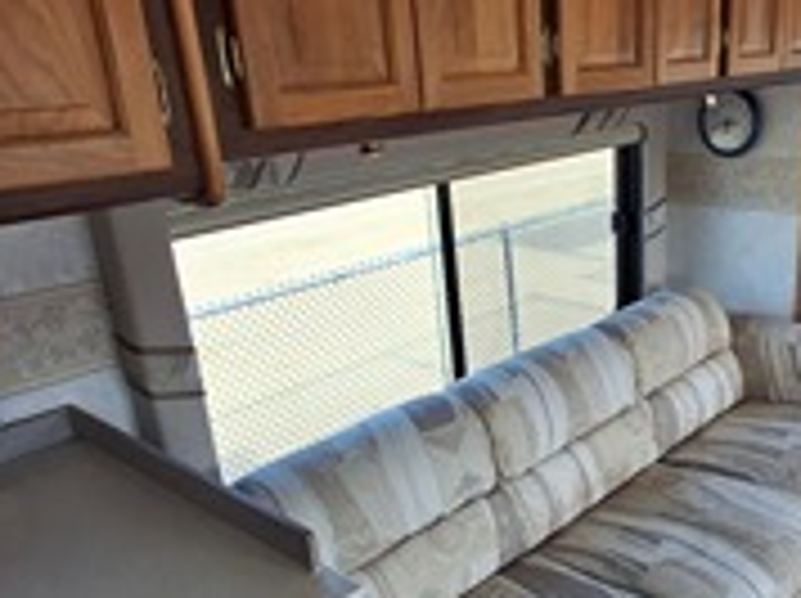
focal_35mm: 36
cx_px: 630
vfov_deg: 39.2
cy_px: 387
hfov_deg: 48.8
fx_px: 832
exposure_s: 1/179
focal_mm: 1.64
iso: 40
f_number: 2.2
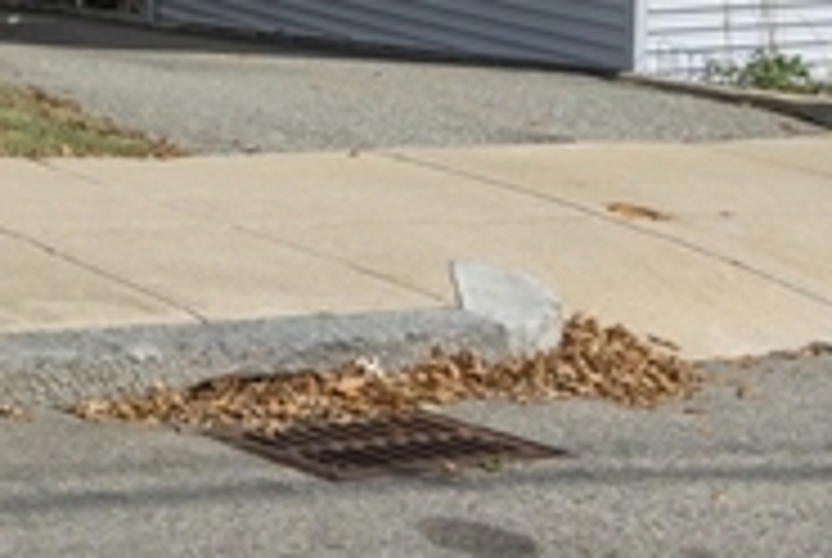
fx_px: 2176
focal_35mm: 94
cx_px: -693
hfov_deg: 17.4
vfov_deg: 13.9
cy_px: -232
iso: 320
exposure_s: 1/250
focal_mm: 17
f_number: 9
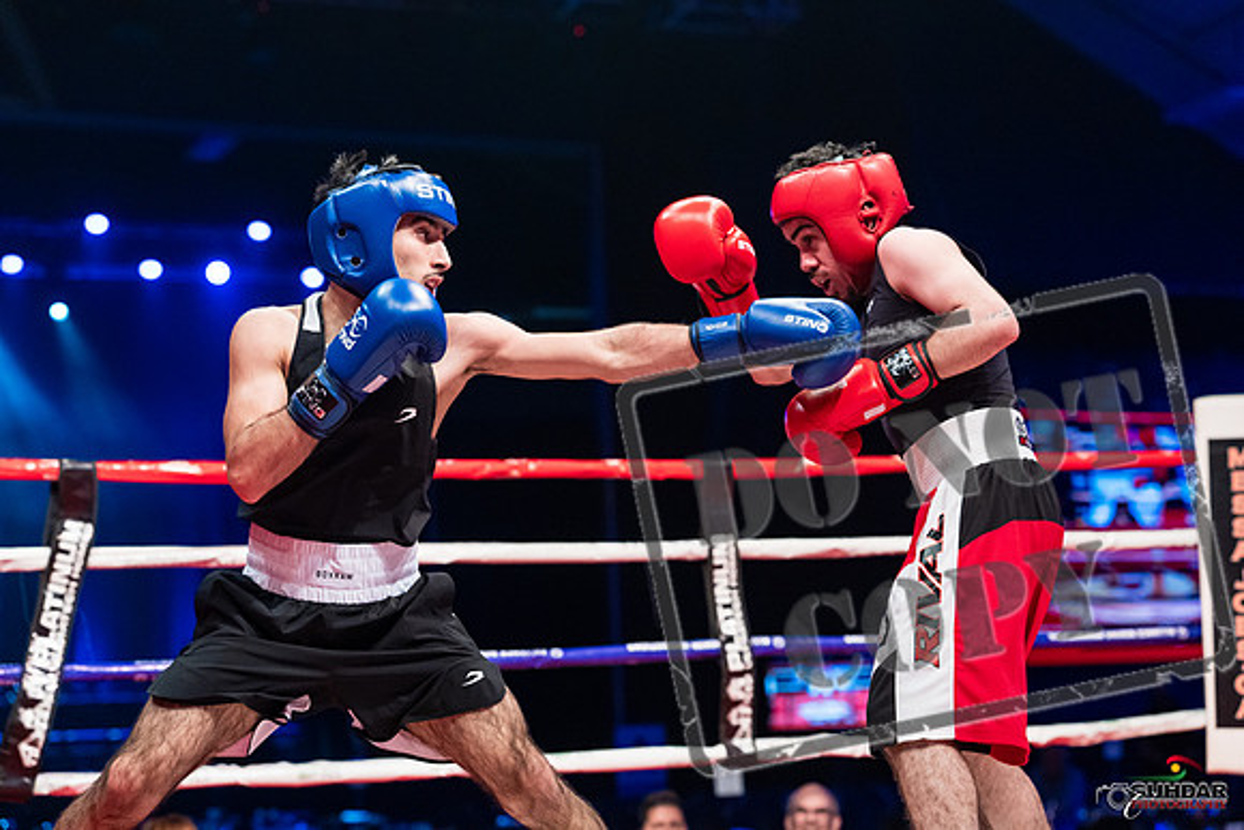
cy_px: 415
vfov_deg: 20.0
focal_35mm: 68
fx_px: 2350
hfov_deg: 29.6
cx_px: 622
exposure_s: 1/1000
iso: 4000
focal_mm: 68
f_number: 2.8
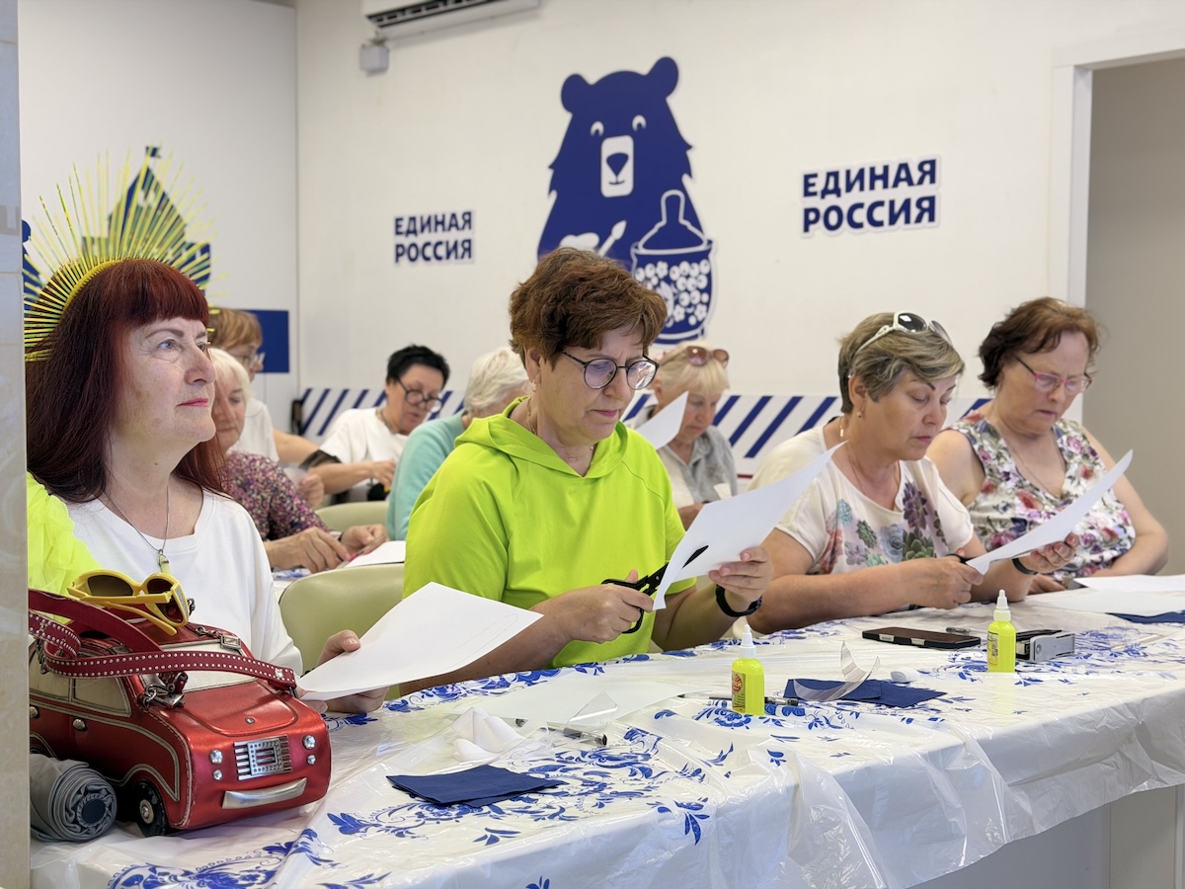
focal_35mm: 48
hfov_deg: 39.7
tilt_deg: -2.5
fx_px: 1643
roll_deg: +0.4
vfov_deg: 30.3
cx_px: 592
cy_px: 444
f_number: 1.78
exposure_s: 1/100
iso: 80
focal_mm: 6.76
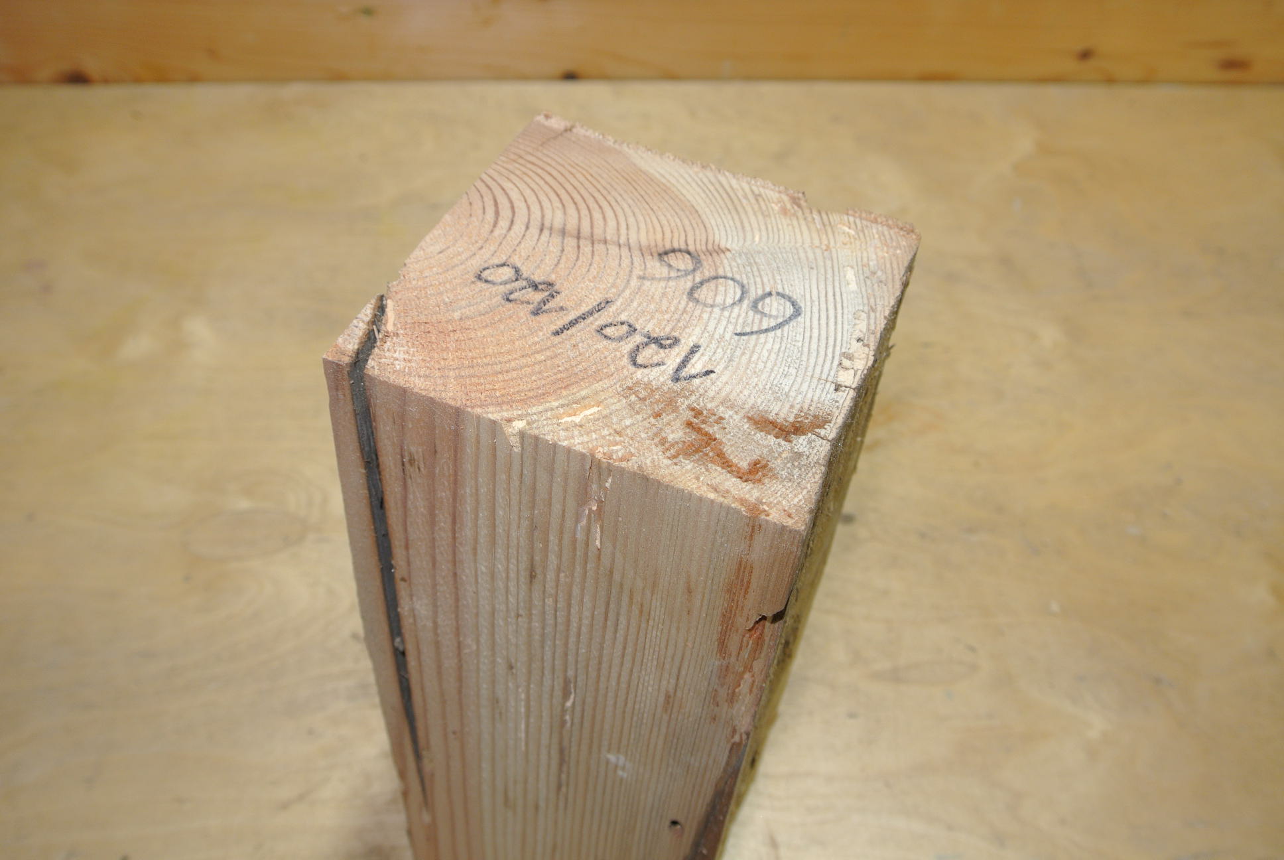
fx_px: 1286
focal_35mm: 36
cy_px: 430
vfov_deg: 37.0
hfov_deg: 53.1
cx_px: 642
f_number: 4
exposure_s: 1/60
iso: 160
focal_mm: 13.6
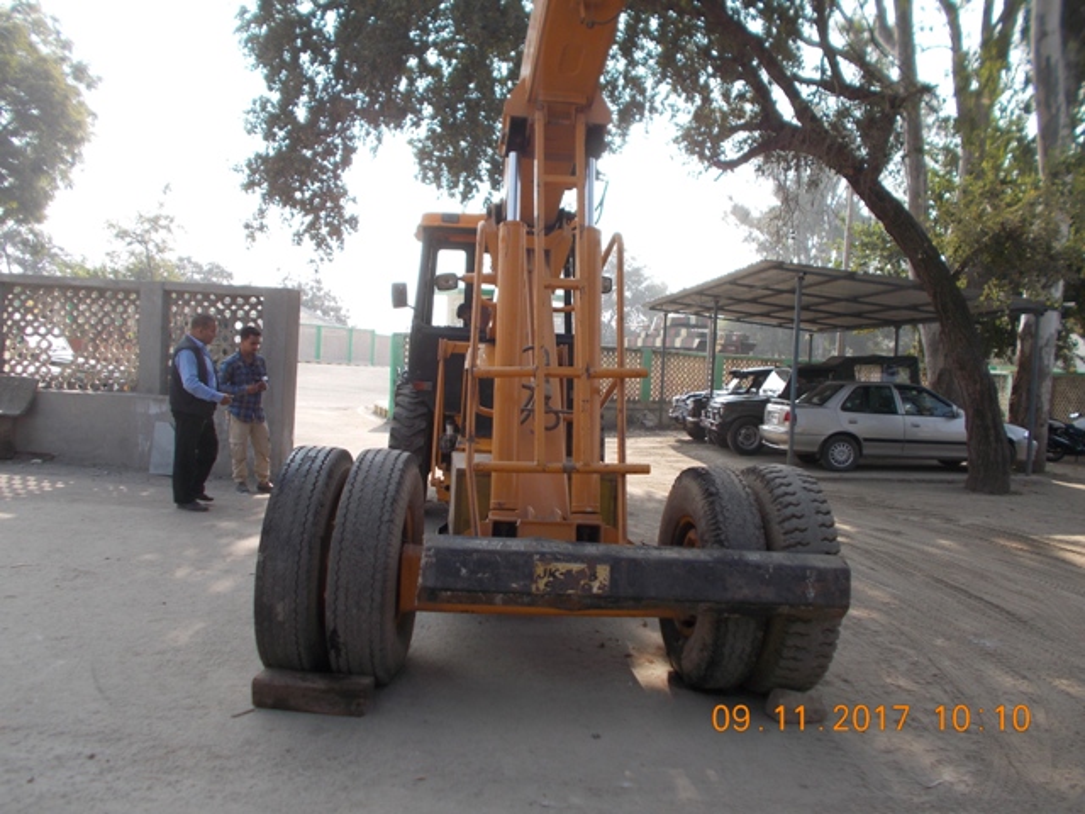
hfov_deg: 60.0
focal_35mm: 30
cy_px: 407
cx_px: 542
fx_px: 940
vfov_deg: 46.8
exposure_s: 1/320
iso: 80
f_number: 3.4
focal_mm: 5.3
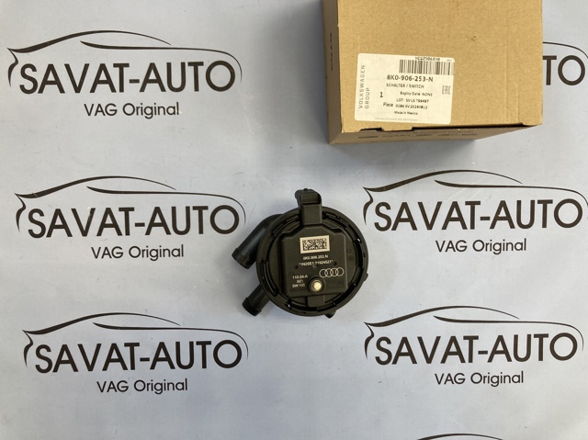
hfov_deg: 63.5
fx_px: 475
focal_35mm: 28
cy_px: 220
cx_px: 294
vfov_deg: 49.7
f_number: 1.8
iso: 80
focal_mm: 3.99
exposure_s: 1/100
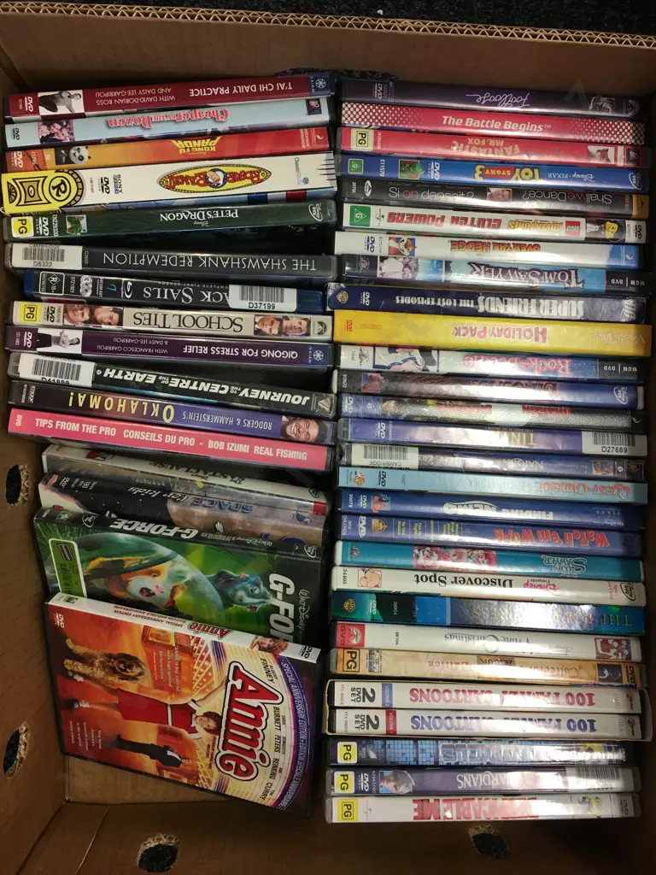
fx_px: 733
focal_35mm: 29
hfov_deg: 48.2
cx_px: 328
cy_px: 438
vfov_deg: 61.7
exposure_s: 1/33
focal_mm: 4.15
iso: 40
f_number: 2.2
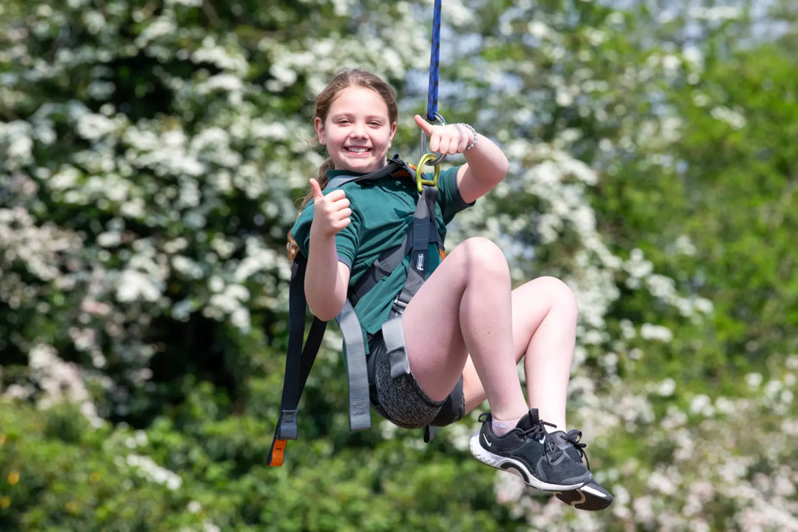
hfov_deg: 10.3
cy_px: 266
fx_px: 4433
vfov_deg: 6.9
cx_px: 399
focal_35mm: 200
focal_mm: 200
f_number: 6.3
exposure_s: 1/1250
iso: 400
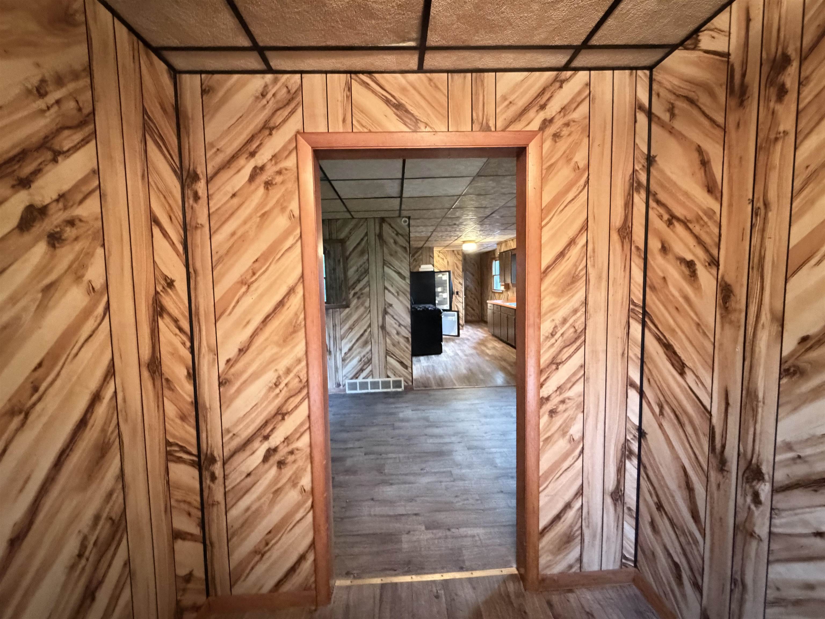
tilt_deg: -3.0
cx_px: 412
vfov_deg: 85.7
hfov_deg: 102.1
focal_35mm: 14
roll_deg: +0.8
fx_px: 334
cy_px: 310
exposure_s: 1/30
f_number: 2.2
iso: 2000
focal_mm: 2.22
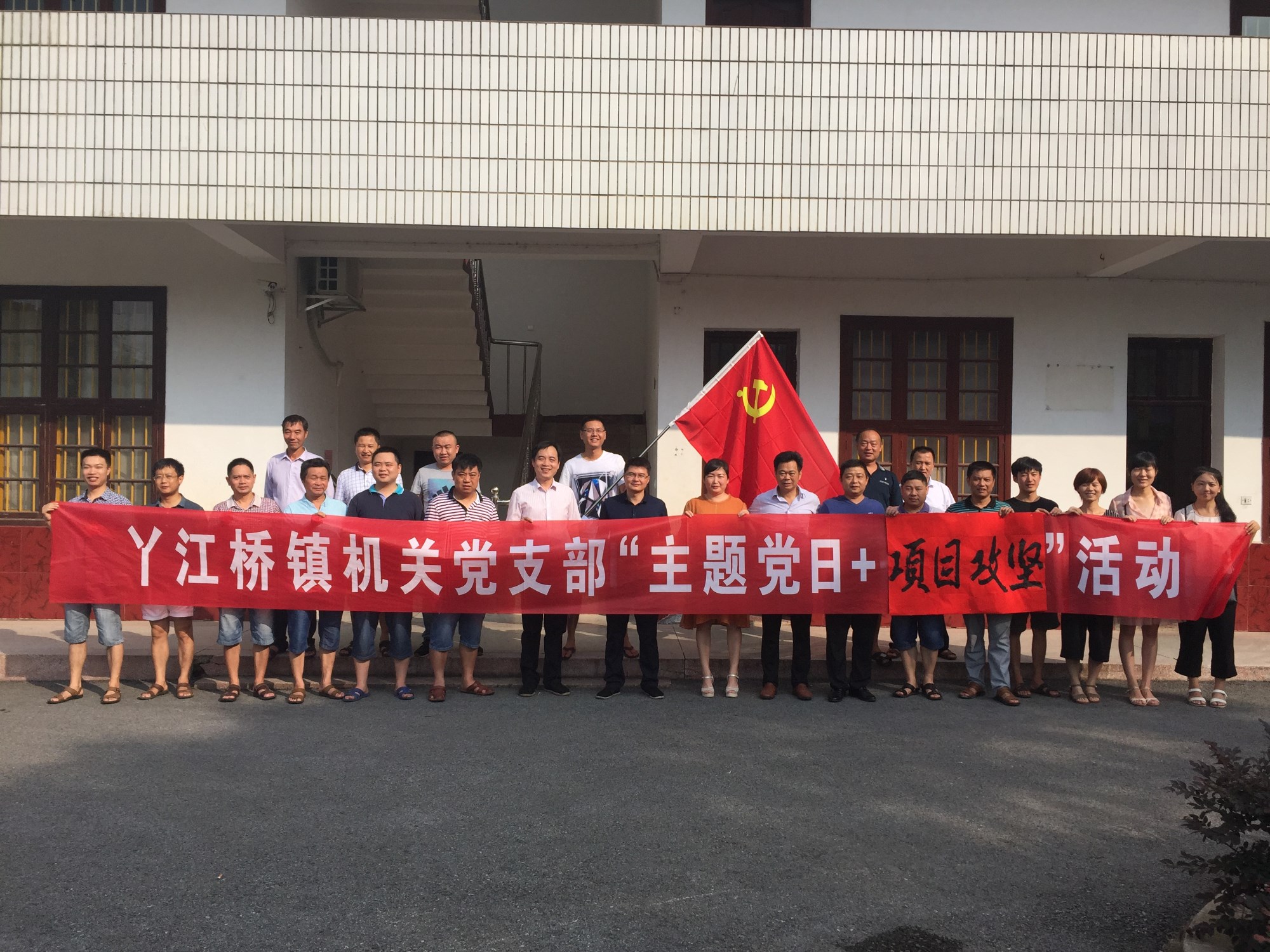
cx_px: 635
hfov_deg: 61.7
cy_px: 476
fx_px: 1064
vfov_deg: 48.2
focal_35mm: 29
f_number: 2.2
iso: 32
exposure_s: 1/2326
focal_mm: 4.15
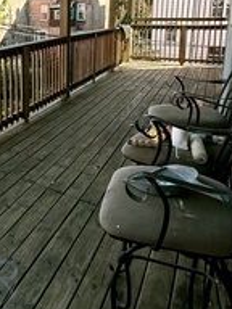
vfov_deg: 50.0
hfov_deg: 37.6
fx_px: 313
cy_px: 69
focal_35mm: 35
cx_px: 16
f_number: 2.2
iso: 64
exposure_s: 1/433
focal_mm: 2.22
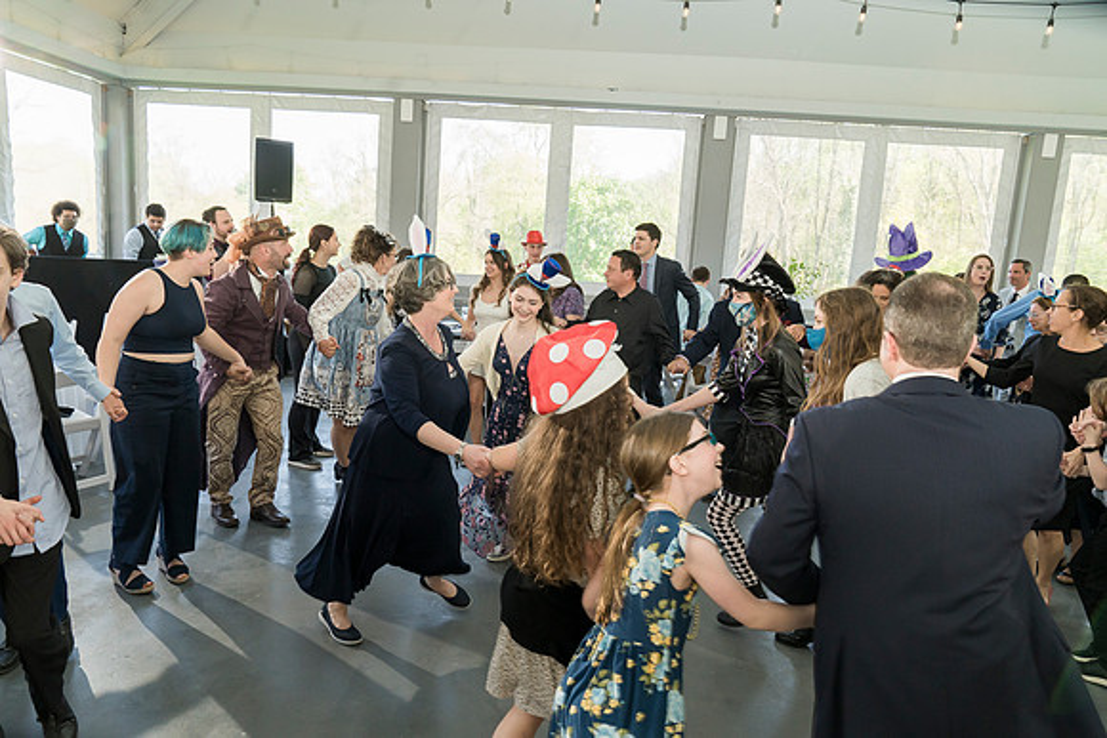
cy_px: 369
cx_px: 554
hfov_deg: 73.7
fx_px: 738
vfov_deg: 53.2
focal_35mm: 24
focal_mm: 24
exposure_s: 1/200
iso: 1250
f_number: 6.3
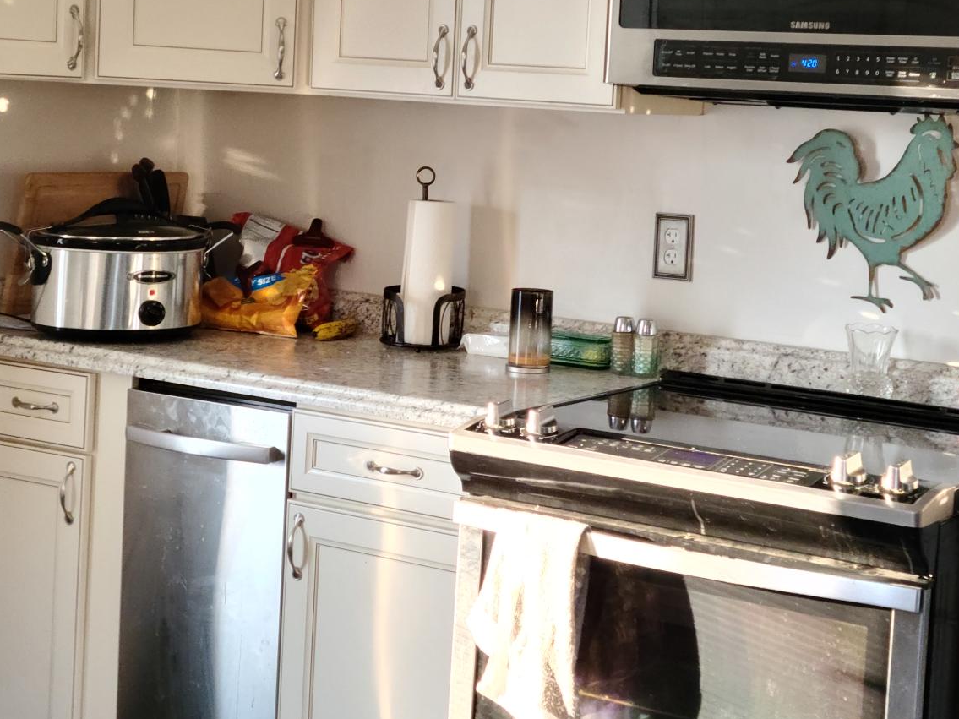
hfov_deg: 26.3
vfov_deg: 19.9
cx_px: 521
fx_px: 2050
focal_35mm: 74
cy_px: 262
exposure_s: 1/39
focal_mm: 5.9
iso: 400
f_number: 2
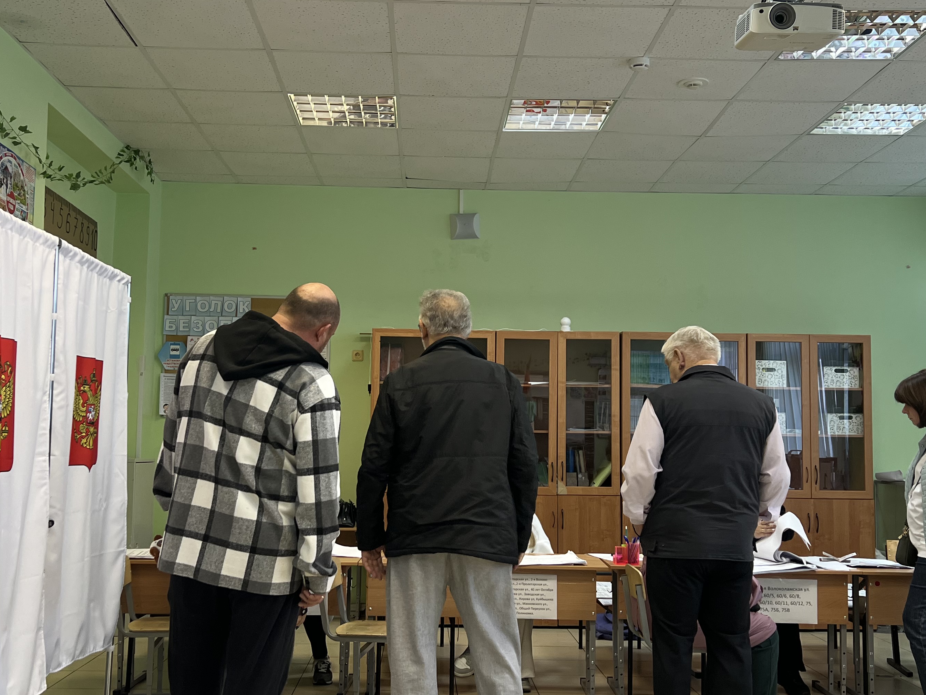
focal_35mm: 39
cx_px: 444
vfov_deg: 36.8
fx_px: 1043
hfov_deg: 47.9
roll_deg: -0.5
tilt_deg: +4.5
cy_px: 358
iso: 125
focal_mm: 5.7
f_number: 1.5
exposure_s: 1/100
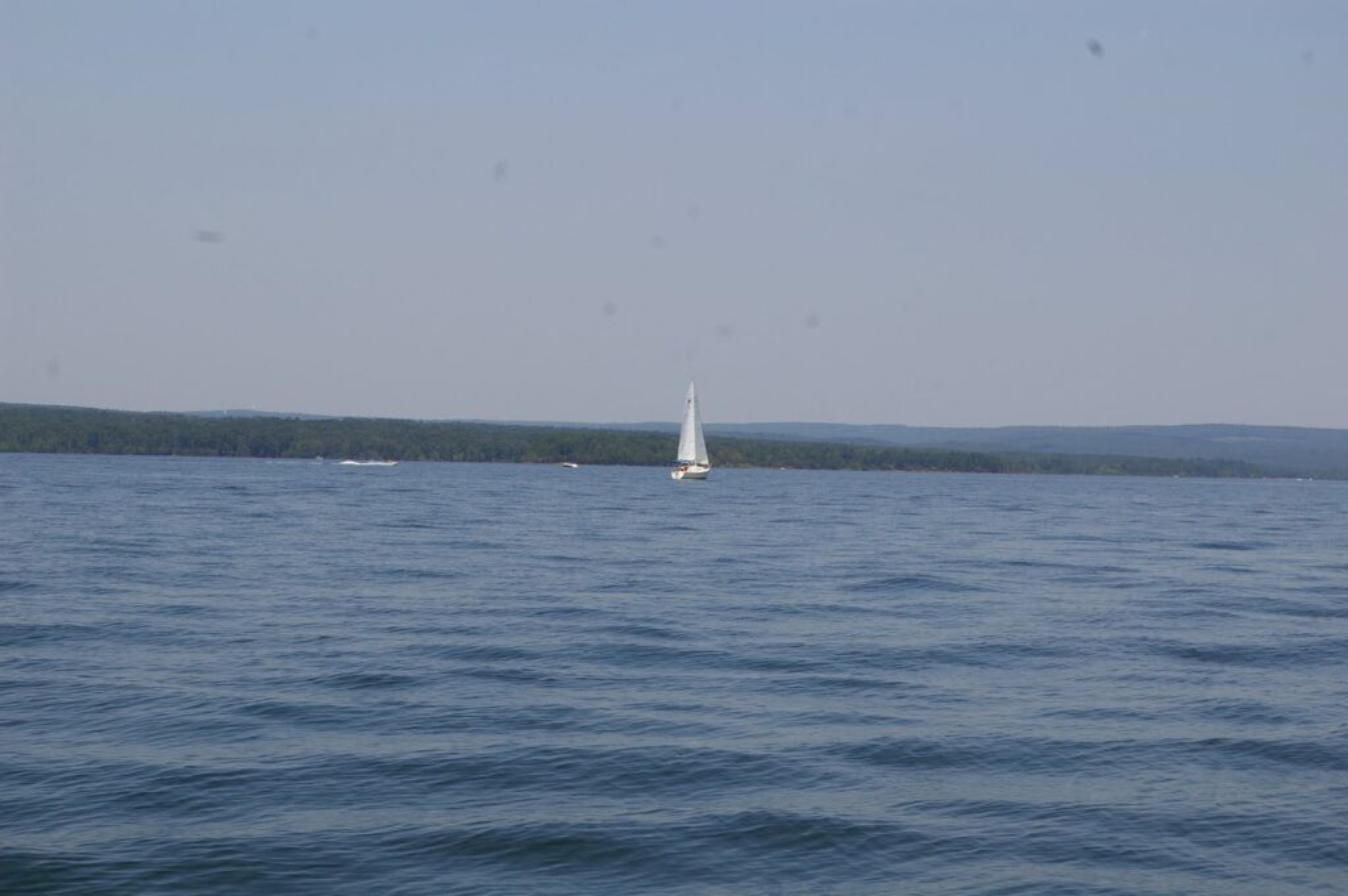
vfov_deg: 16.5
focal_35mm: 82
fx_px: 3087
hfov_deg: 24.6
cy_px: 448
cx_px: 674
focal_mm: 55
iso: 200
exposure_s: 1/350
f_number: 11
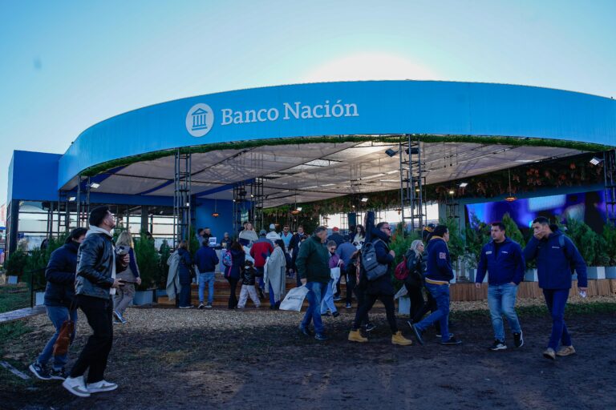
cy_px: 205
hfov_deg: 61.9
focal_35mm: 30
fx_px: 513
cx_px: 308
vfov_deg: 43.6
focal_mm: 30
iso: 160
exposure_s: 1/250
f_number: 5.6
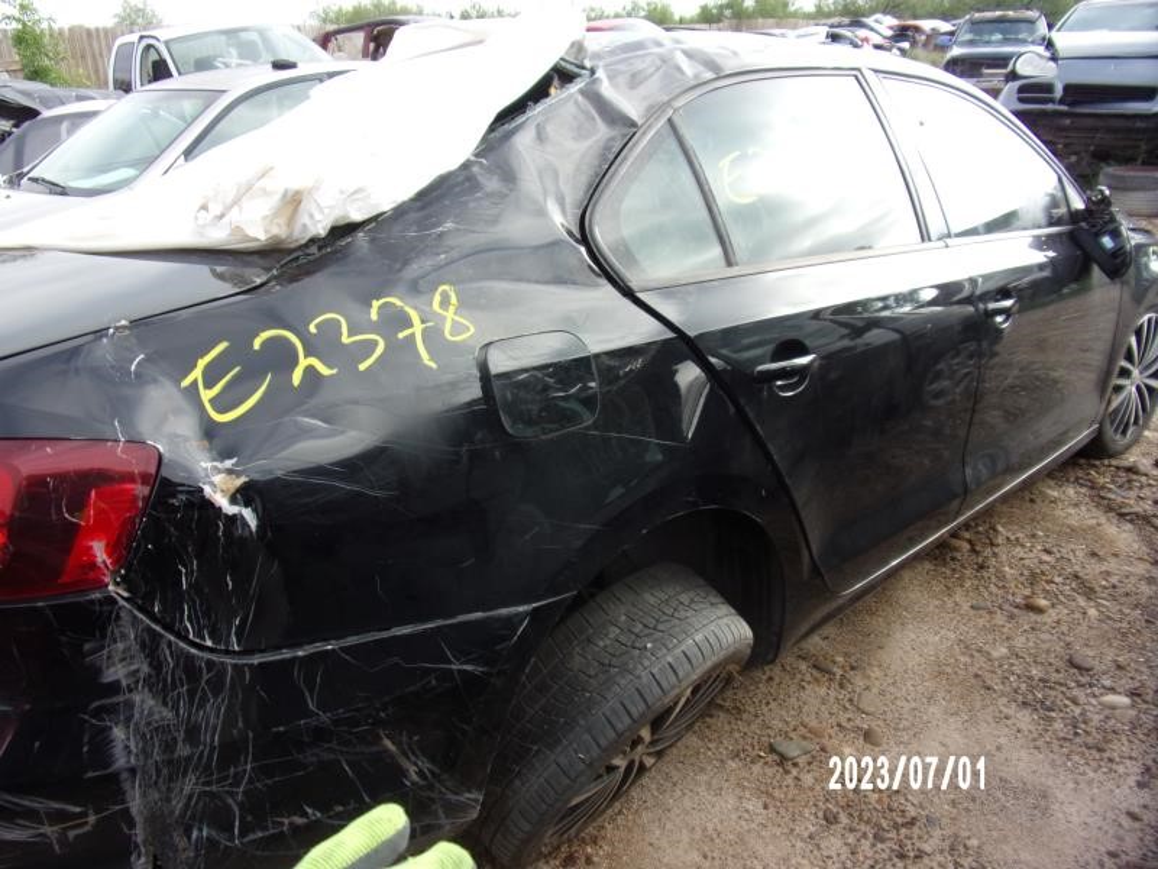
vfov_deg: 56.8
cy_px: 434
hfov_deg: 71.6
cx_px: 579
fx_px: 803
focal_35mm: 24
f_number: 3.3
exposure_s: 1/250
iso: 80
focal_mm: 4.3
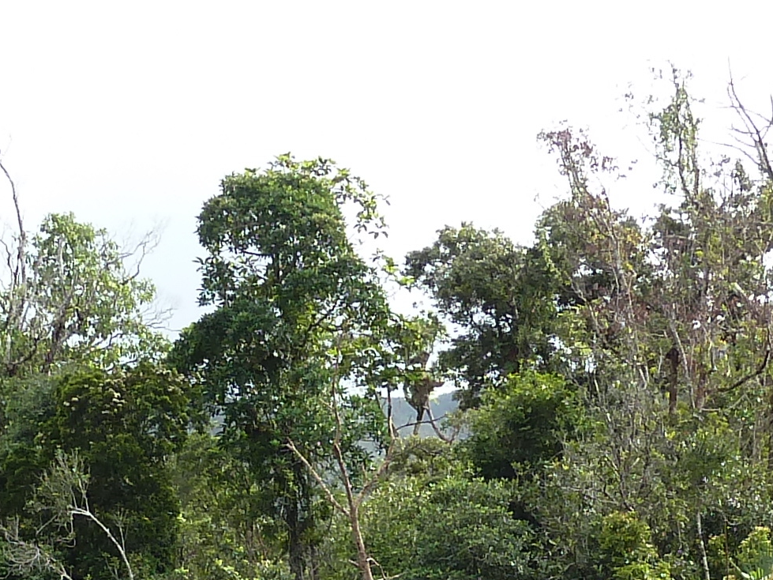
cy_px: 917
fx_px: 3193
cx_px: 340
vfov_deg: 10.0
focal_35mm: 143
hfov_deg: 13.8
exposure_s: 1/125
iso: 80
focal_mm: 5.7
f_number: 4
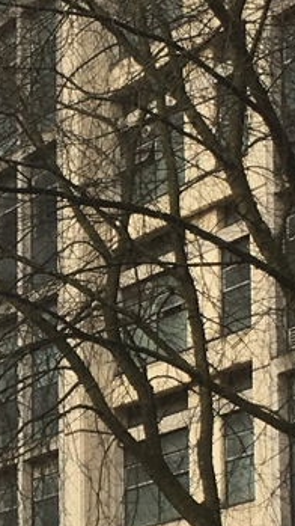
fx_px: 2423
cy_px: 446
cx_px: -176
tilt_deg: +13.2
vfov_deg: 12.3
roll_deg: +0.1
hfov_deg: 6.8
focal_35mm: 174
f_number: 2.2
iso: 25
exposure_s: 1/587
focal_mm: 4.15
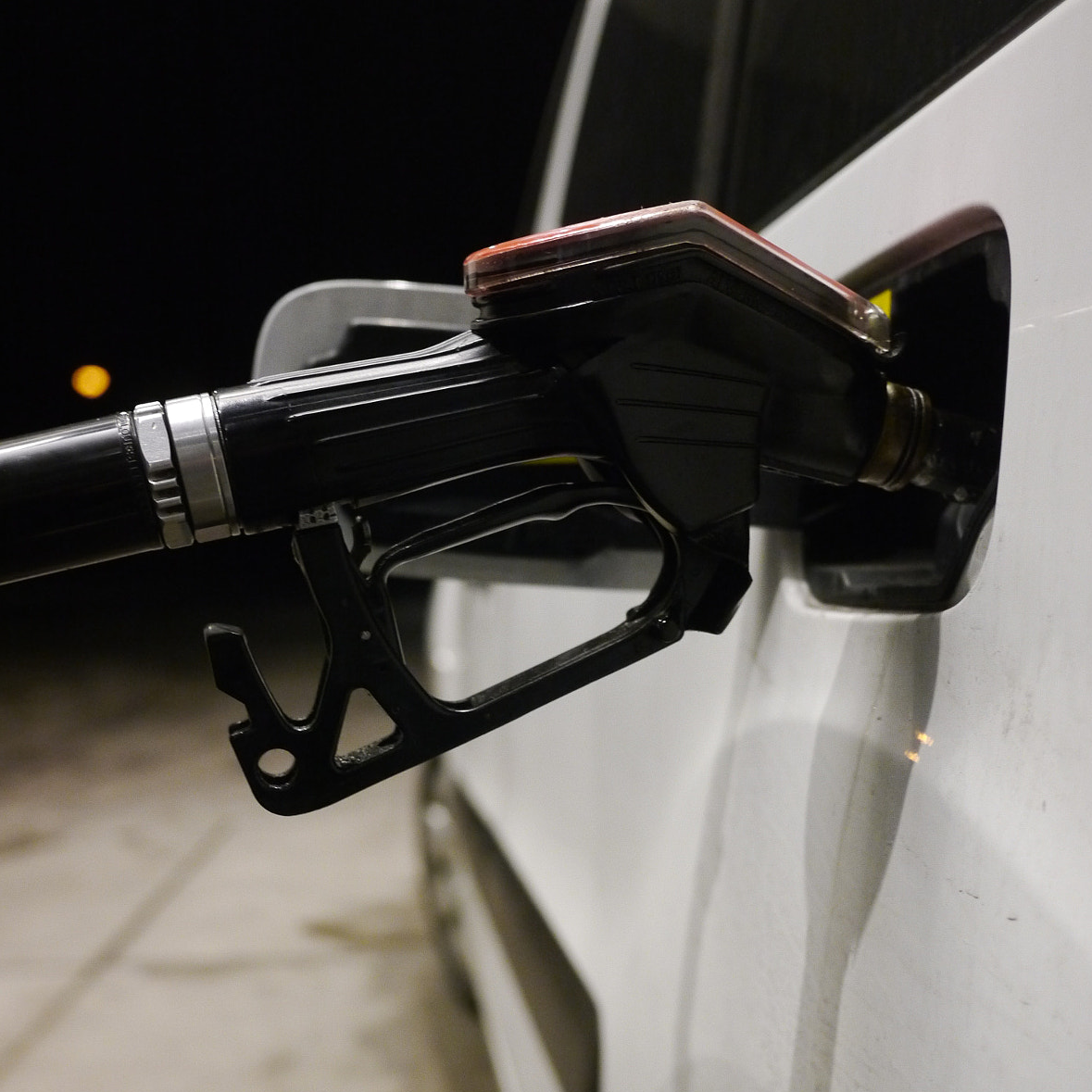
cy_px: 719
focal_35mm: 48
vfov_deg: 35.1
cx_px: 546
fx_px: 1713
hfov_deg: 35.4
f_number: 2.2
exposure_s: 1/60
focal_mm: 20
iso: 1250
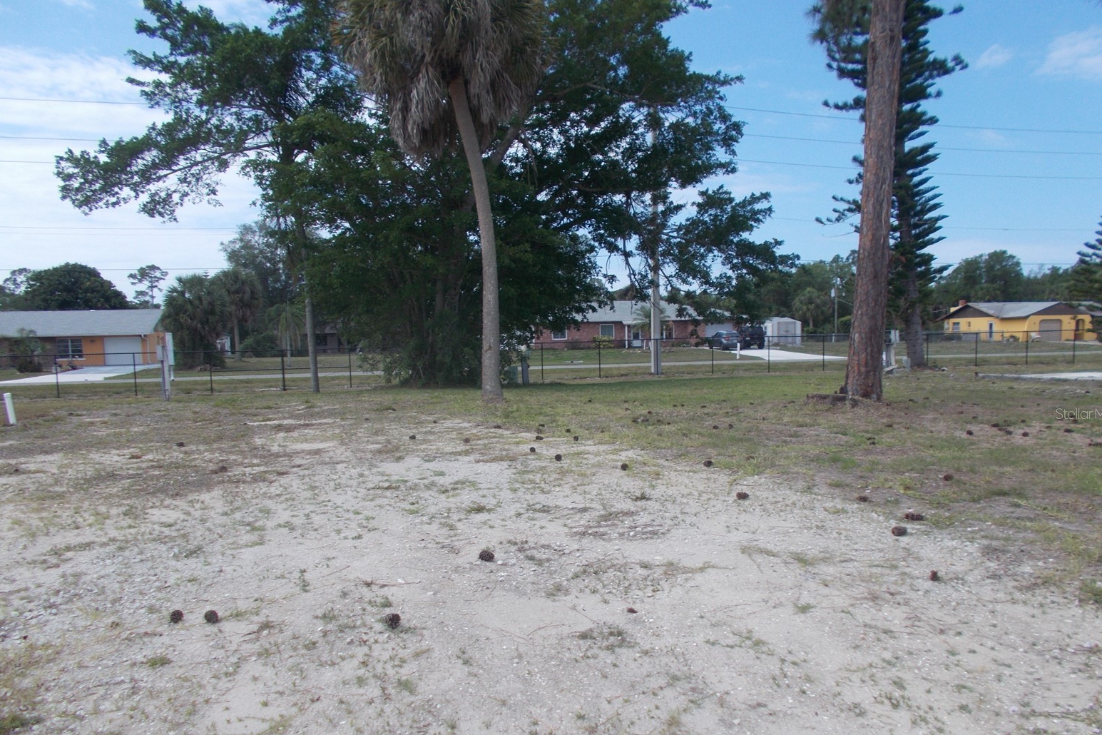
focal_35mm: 28
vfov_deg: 46.3
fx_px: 857
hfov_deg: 65.5
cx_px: 552
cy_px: 413
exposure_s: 1/125
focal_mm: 4.6
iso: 80
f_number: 8
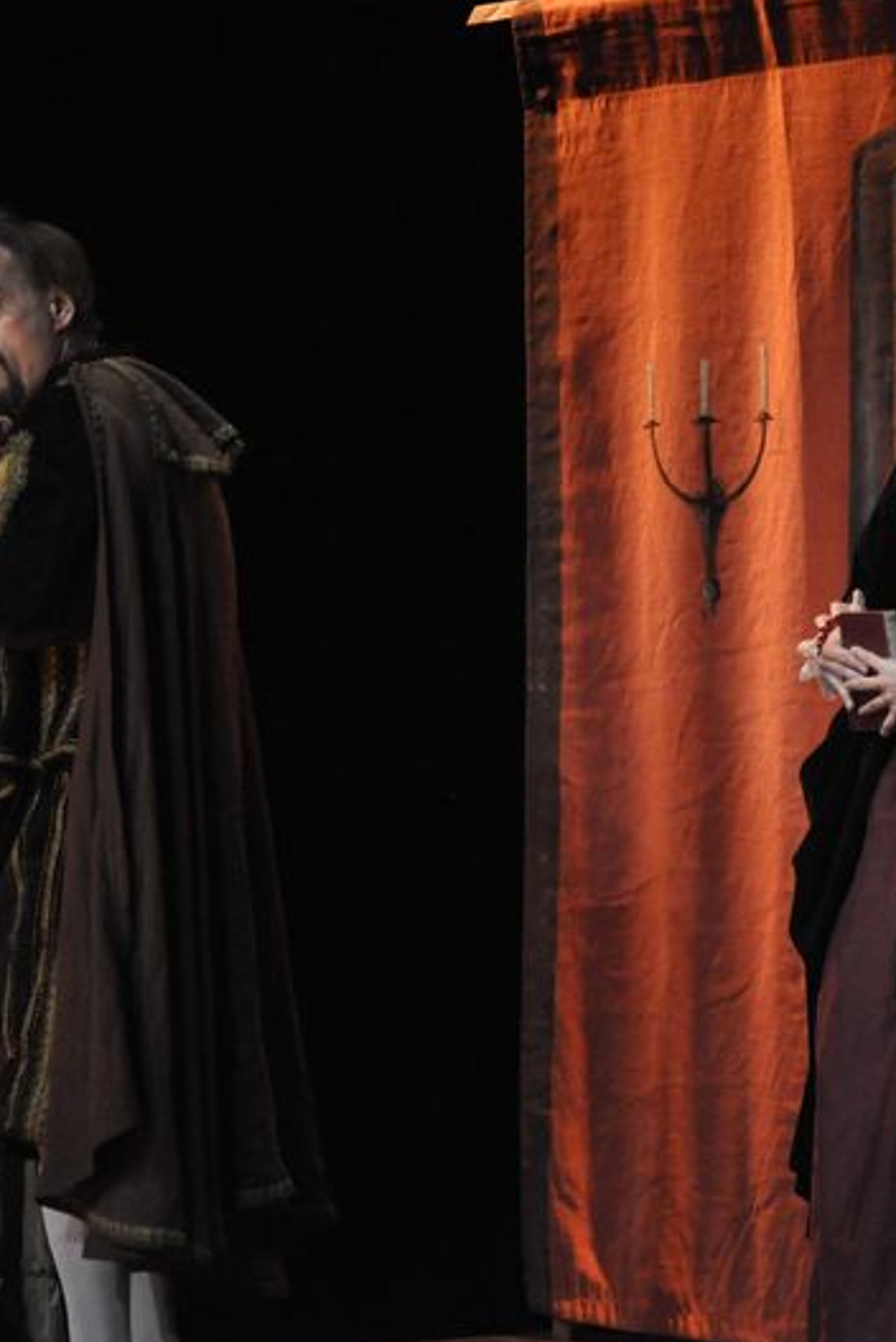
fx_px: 5592
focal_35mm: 150
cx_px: 557
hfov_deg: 9.2
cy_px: 671
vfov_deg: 13.7
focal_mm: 66
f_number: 5.3
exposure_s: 1/60
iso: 3200
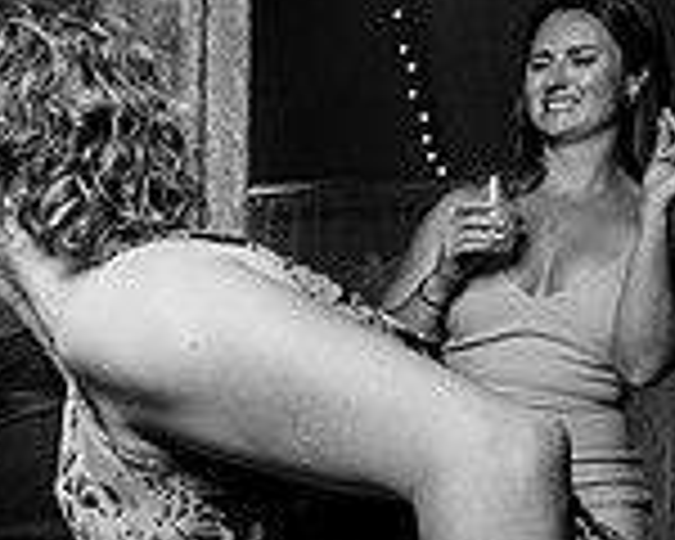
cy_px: 547
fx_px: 1698
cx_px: -243
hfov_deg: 20.3
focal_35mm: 85
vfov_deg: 17.6
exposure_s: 1/200
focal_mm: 22
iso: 1600
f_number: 5.6
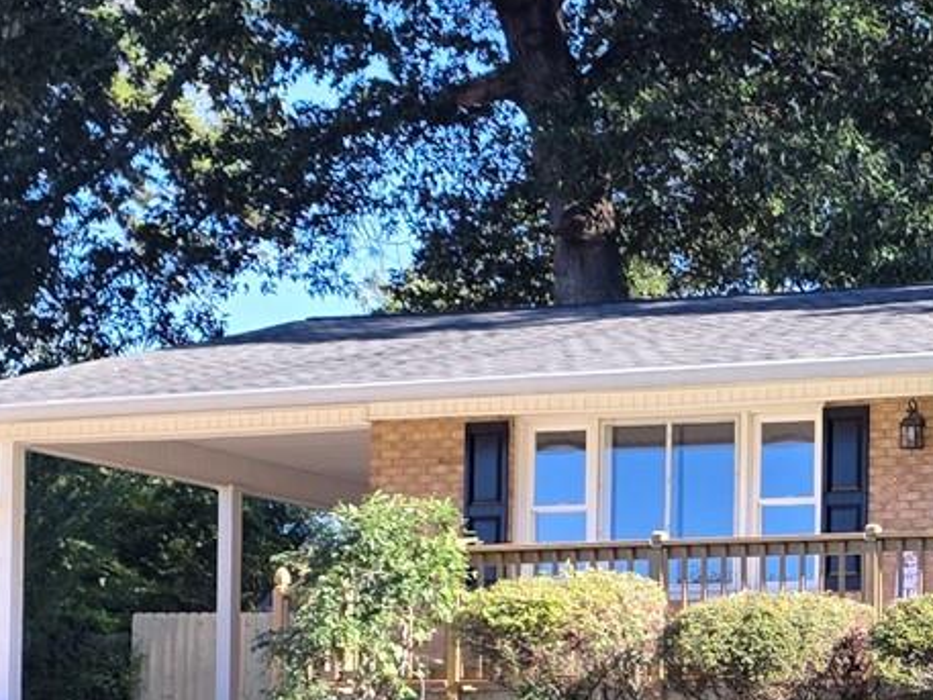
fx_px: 2777
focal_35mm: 103
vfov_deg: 14.1
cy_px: 704
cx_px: 1158
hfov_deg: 18.0
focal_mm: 6.3
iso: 80
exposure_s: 1/1212
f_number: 1.7
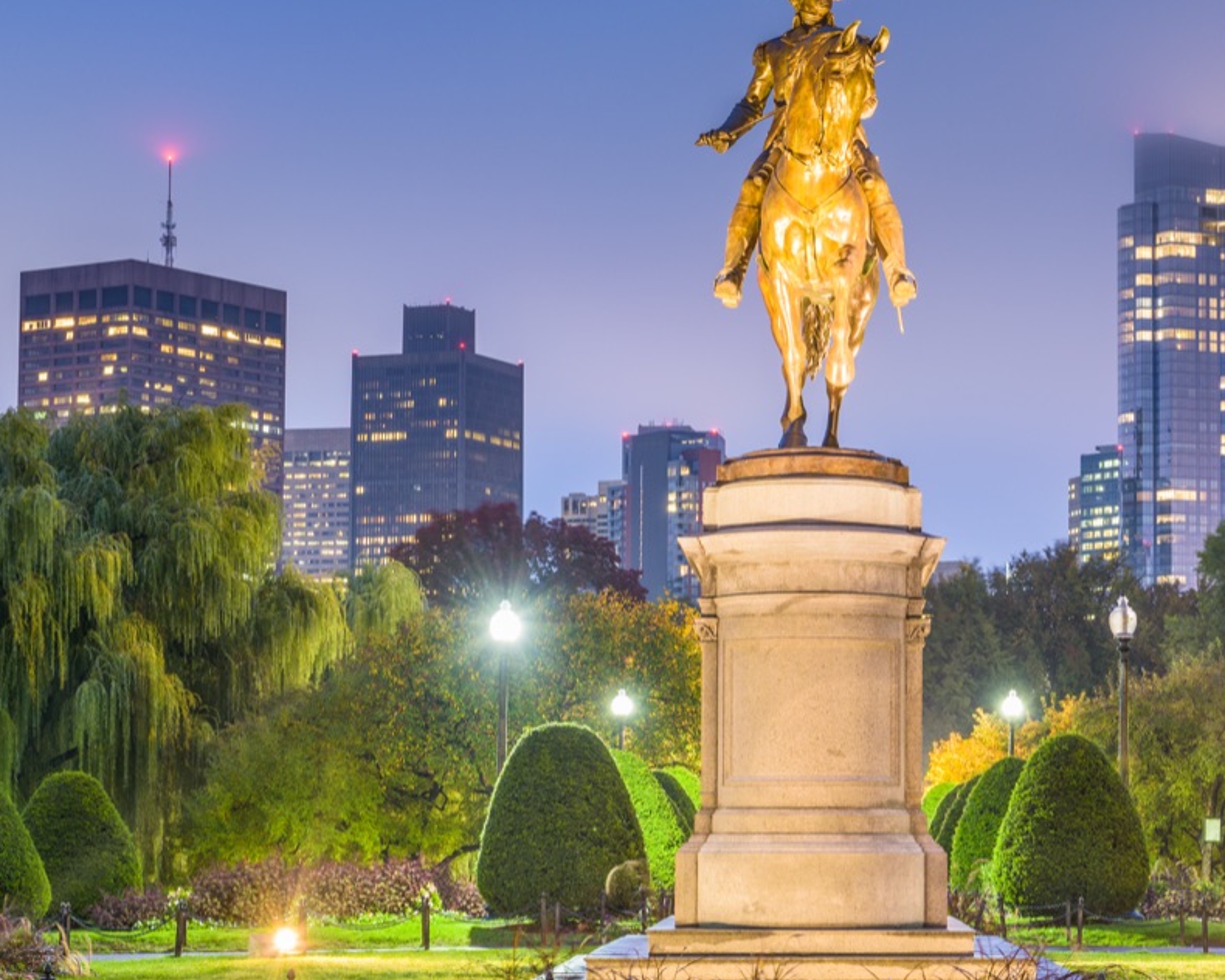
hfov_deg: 20.1
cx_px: 814
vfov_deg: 16.2
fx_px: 3444
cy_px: 561
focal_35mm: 95
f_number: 8
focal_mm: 50
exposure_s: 30
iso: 160
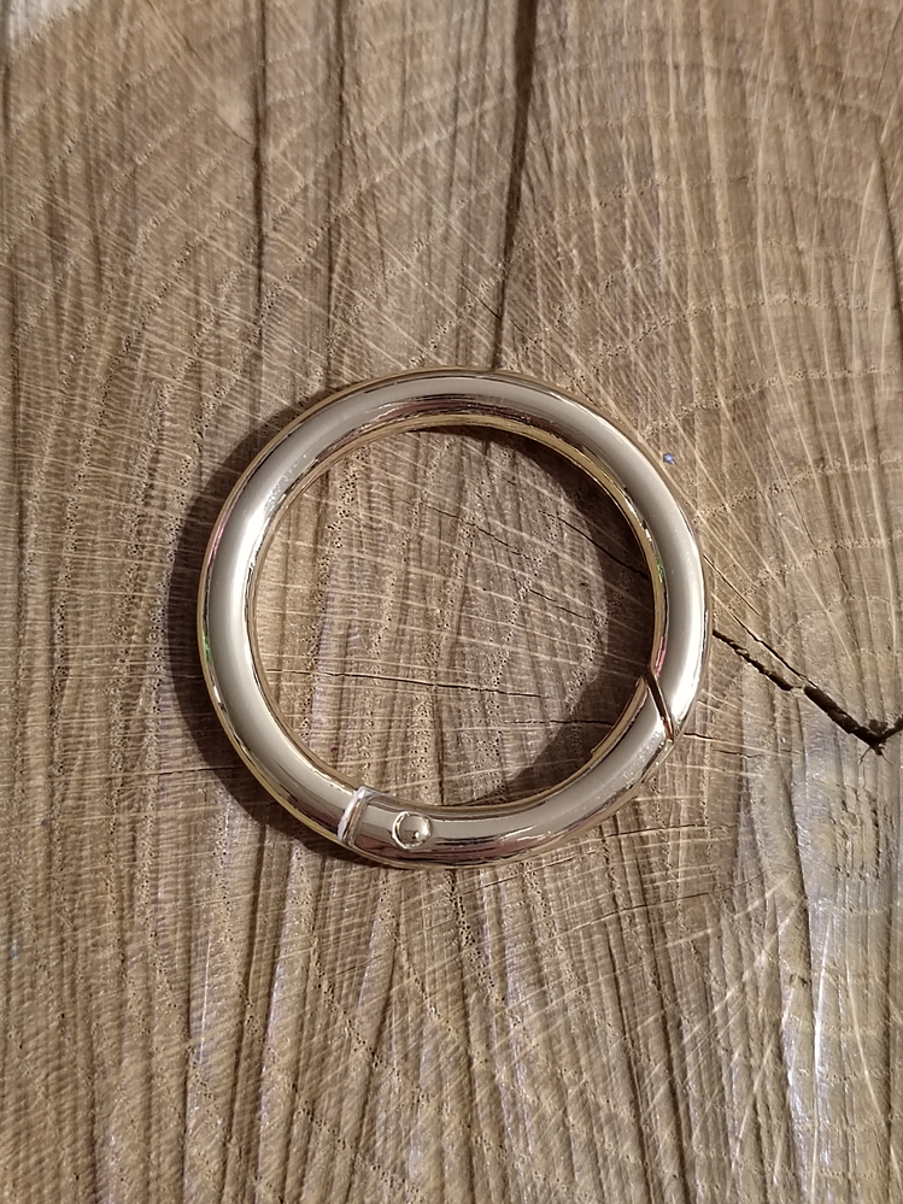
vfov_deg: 41.2
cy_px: 602
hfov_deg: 31.5
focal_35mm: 46
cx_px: 452
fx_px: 1600
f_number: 1.9
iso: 4840
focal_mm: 5.52
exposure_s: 1/50
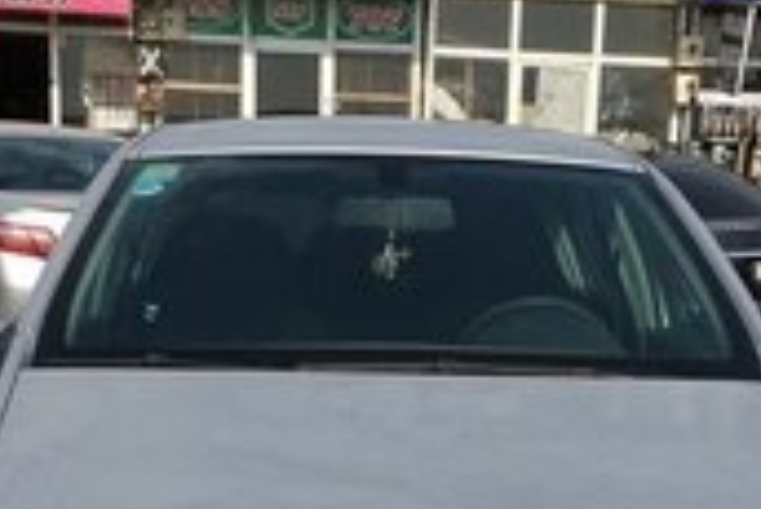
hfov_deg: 23.4
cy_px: 721
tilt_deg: -16.9
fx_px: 1841
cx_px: 394
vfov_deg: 14.8
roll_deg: -3.2
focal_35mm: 87
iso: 25
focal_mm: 4.15
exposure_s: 1/2198
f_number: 2.2
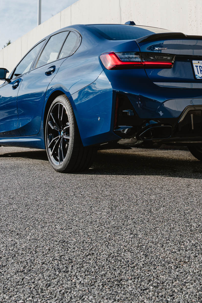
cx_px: 116
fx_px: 466
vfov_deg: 34.1
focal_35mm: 55
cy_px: 32
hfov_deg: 24.4
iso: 200
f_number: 7.1
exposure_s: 1/160
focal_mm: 29.2
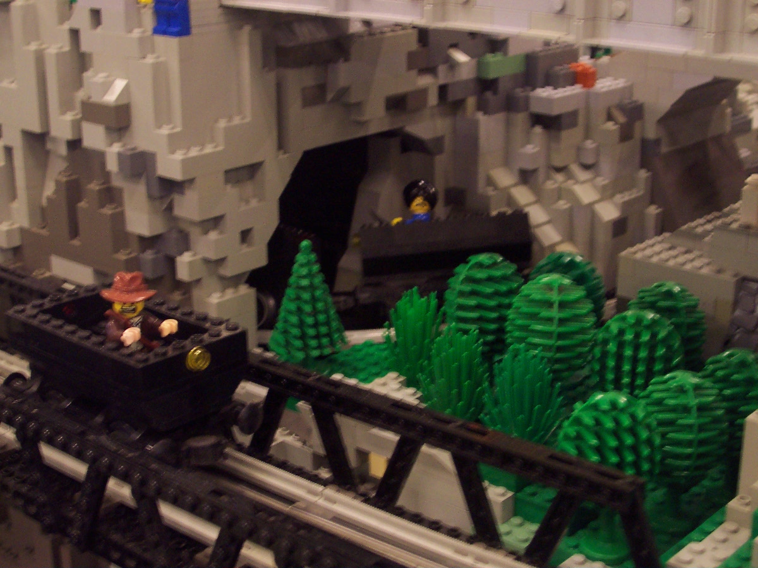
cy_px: 284
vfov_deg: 25.7
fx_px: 1248
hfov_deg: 33.8
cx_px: 379
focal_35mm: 57
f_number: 3.4
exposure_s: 1/8
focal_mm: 8.6
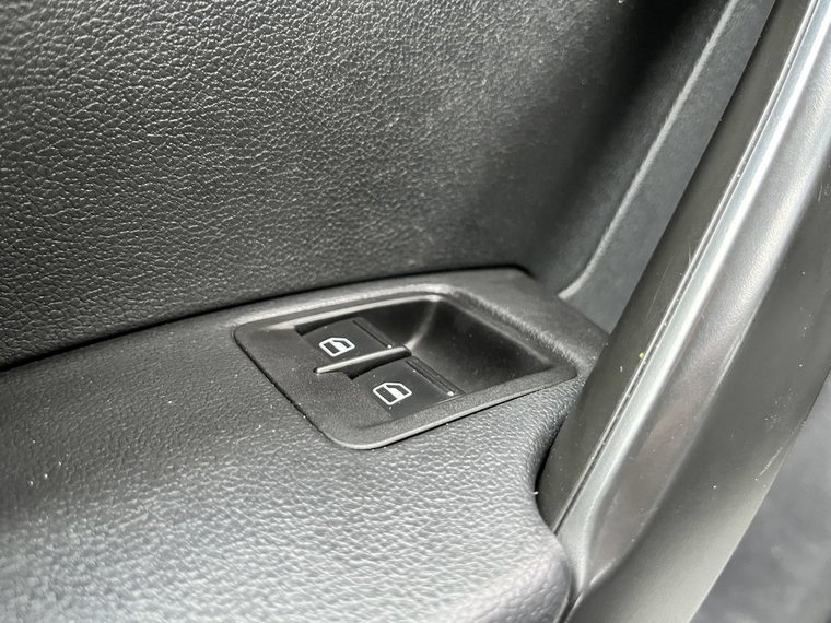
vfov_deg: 53.1
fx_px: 624
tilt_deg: -33.1
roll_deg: +9.2
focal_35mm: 26
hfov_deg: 67.3
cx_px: 416
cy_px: 312
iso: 640
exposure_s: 1/37
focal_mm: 5.1
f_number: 1.6
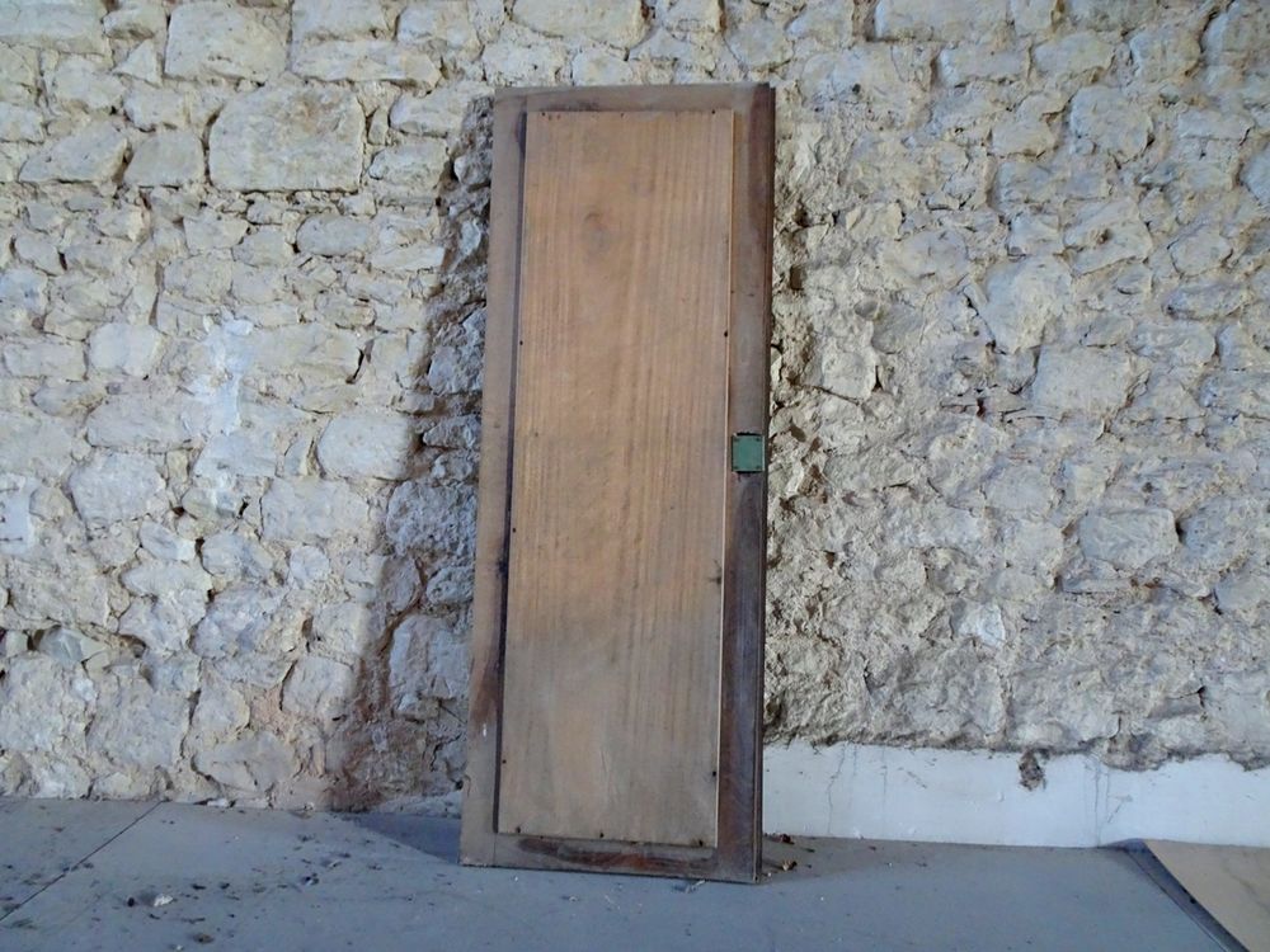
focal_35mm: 24
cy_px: 476
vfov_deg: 56.8
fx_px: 881
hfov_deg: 71.6
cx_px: 635
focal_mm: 4.1
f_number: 3.5
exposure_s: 1/30
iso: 640
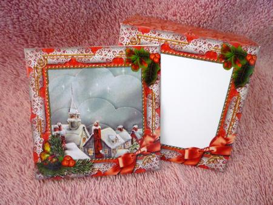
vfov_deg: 48.3
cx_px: 136
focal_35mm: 29
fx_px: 229
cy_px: 102
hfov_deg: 61.6
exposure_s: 1/15
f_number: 3.3
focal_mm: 5.2
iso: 400
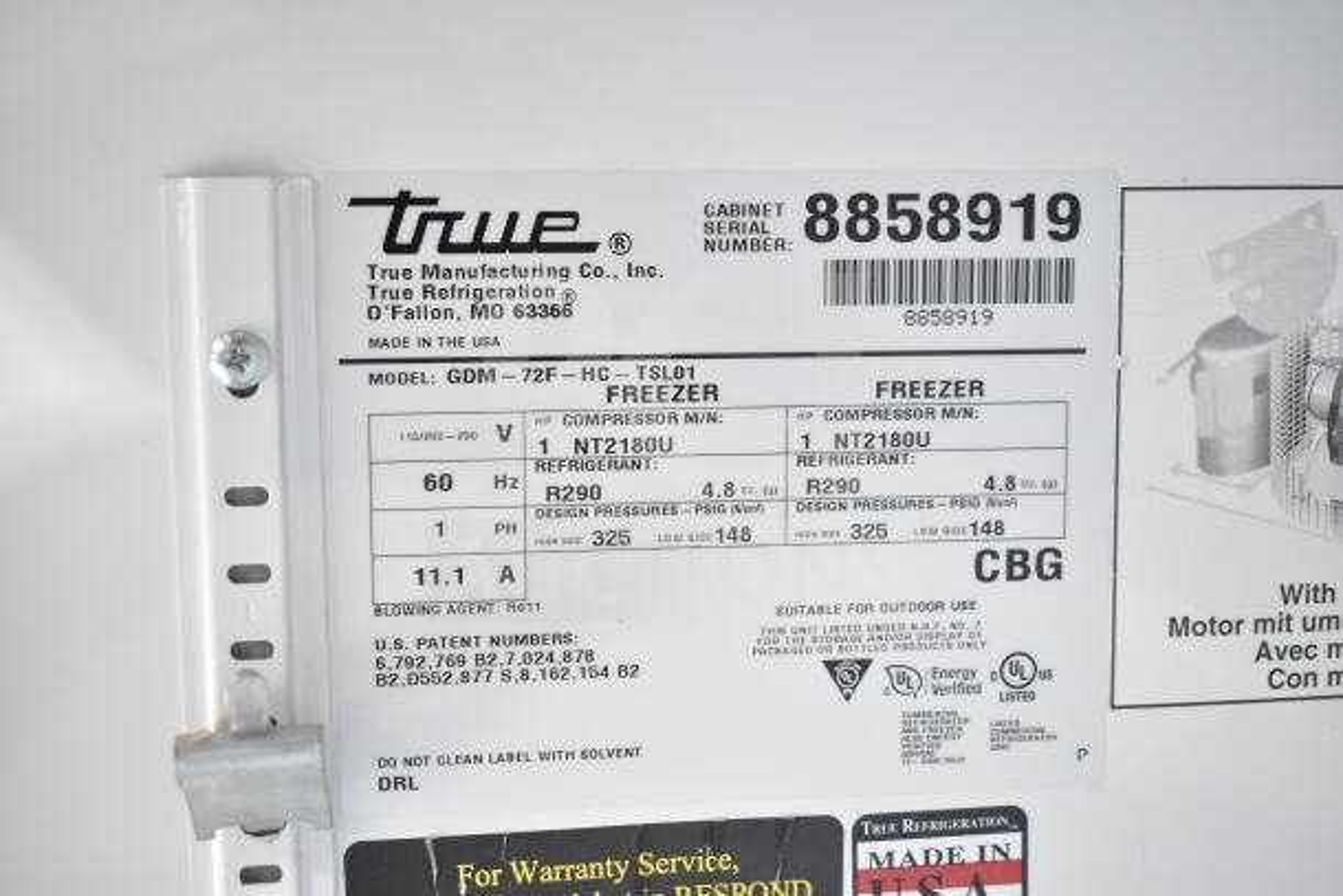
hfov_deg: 38.9
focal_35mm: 51
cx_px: 672
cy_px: 448
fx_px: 1903
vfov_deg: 26.5
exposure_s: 1/80
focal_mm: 34
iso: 1600
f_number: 4.5
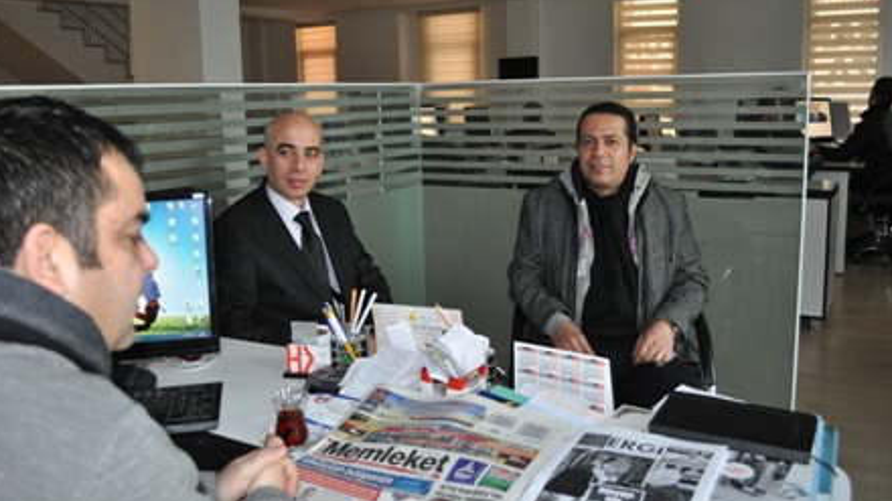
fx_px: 757
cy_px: 215
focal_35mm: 32
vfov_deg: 36.6
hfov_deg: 61.0
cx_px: 442
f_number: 3.8
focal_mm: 20
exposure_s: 1/60
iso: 800
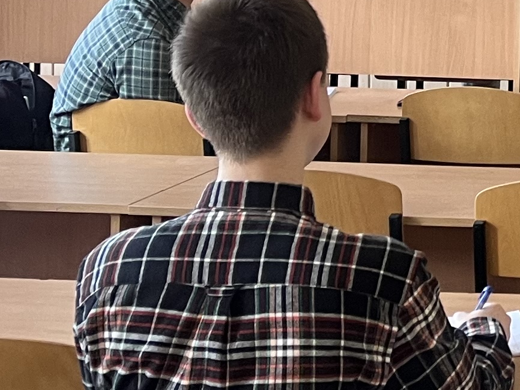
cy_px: -185
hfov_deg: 15.0
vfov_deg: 11.7
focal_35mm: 121
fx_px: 1818
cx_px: 797
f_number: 1.6
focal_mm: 5.1
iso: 125
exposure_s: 1/97
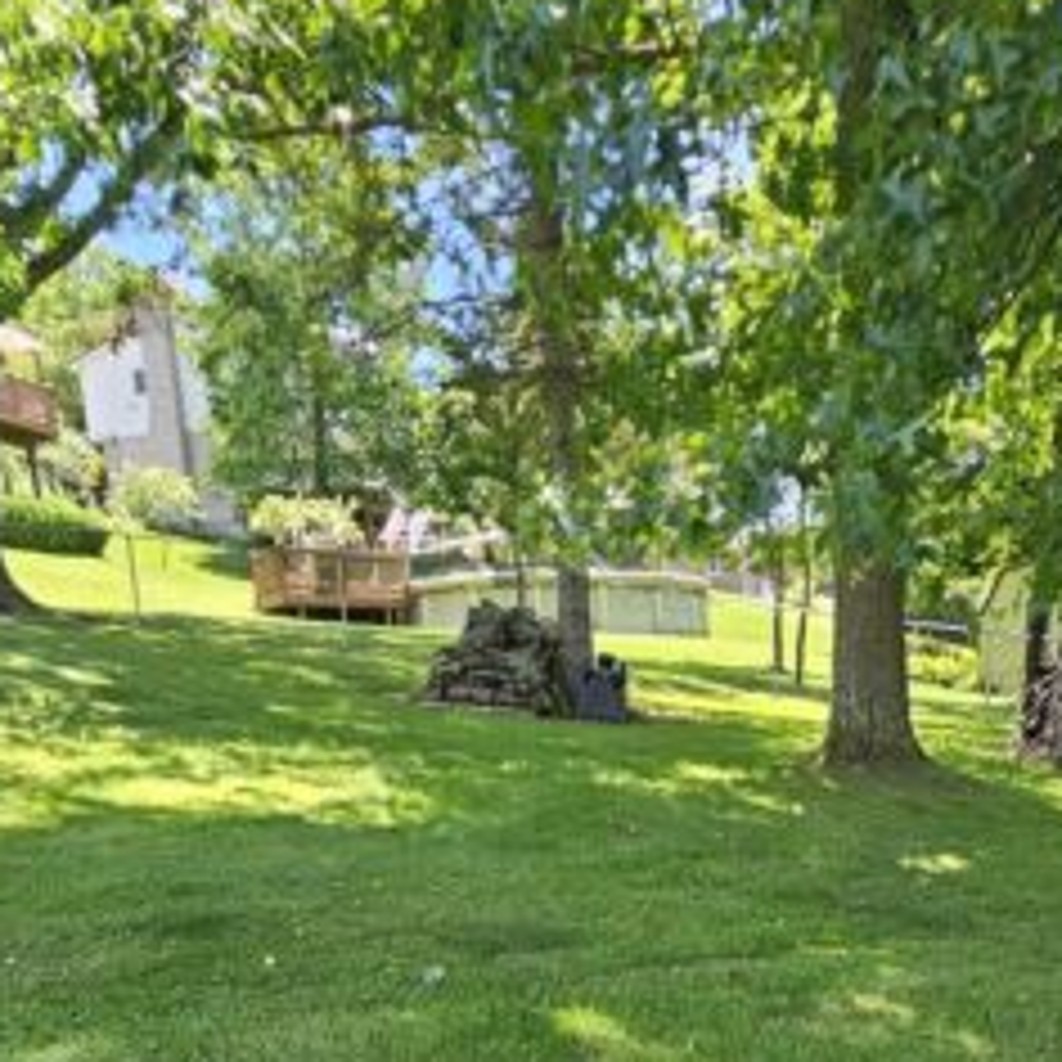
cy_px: 1282
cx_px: 680
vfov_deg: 34.2
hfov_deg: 42.4
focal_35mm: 39
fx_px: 1354
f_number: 2.2
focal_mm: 2.2
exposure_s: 1/190
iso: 50
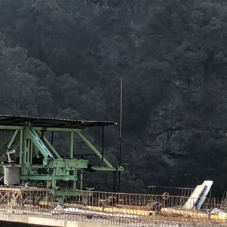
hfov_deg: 7.0
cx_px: -131
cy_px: 266
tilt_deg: -4.0
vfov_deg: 7.1
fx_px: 1810
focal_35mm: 244
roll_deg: -2.0
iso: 16
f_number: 2.4
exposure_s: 1/255
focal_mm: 6
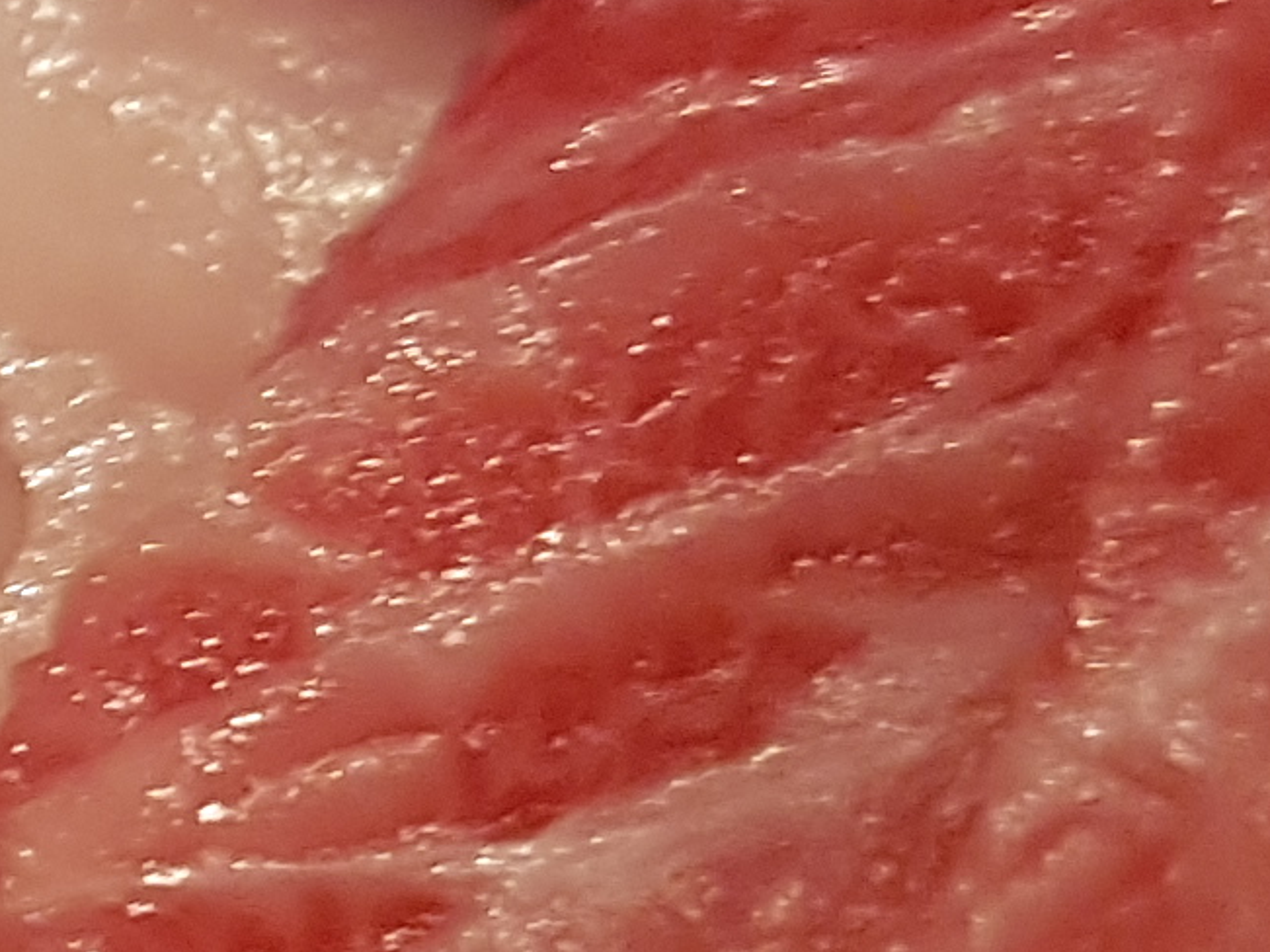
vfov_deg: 9.2
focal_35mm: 161
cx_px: -1728
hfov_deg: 10.6
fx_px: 5906
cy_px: 564
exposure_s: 1/24
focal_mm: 4.2
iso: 250
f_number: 1.7
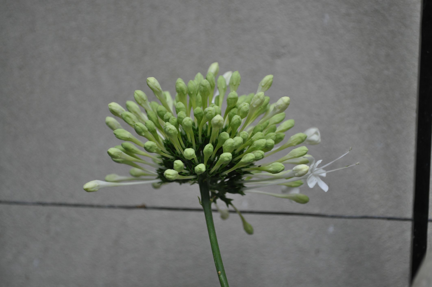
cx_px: 216
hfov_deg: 29.3
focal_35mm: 69
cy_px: 144
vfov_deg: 19.7
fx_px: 827
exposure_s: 1/125
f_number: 5.6
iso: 400
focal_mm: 46
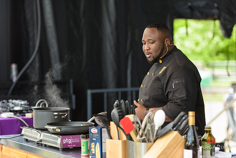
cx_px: 118
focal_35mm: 135
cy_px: 79
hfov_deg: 15.2
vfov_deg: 10.2
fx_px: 885
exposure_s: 1/500
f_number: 3.2
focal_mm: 135
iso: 250
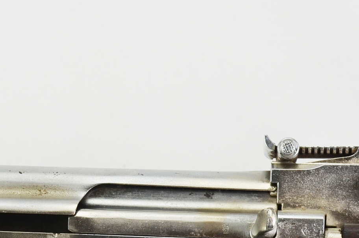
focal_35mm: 154
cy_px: 283
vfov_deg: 8.8
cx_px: 44
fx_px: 1533
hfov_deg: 13.3
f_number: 5.6
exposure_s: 1/125
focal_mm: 38
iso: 360
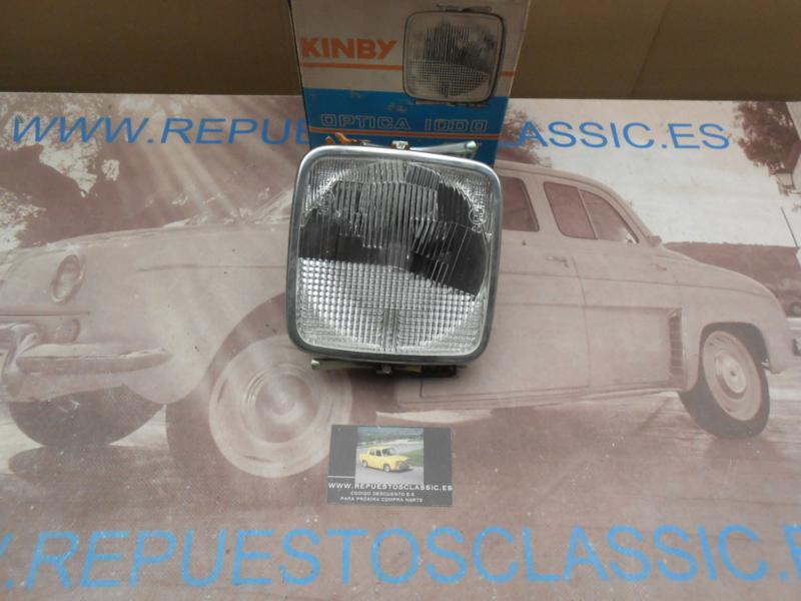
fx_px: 602
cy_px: 300
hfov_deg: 67.3
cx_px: 400
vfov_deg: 53.1
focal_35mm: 26
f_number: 3.5
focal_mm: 4.6
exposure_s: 1/30
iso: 200
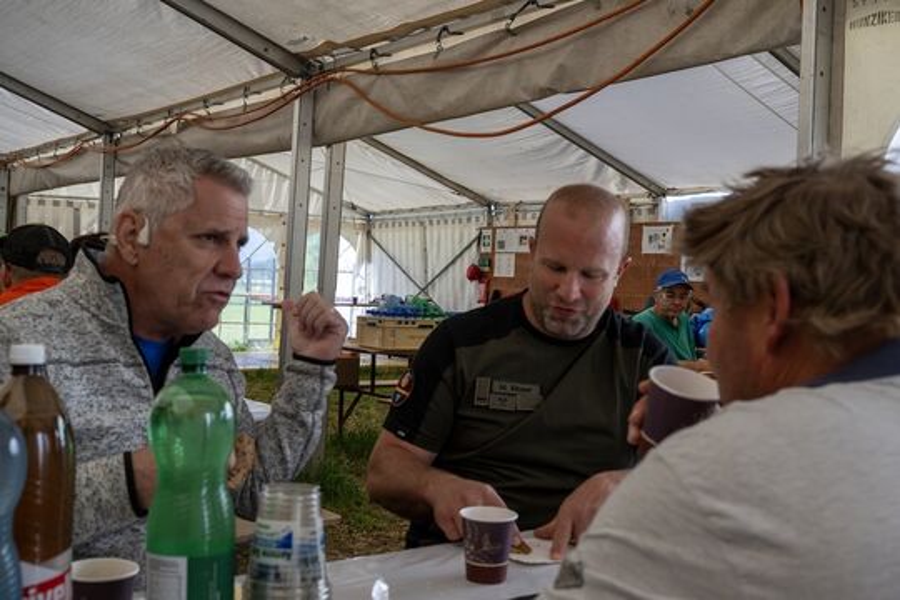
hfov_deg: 48.5
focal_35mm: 40
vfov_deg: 33.4
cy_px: 300
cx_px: 450
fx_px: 1000
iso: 200
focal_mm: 40
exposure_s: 1/160
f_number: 8
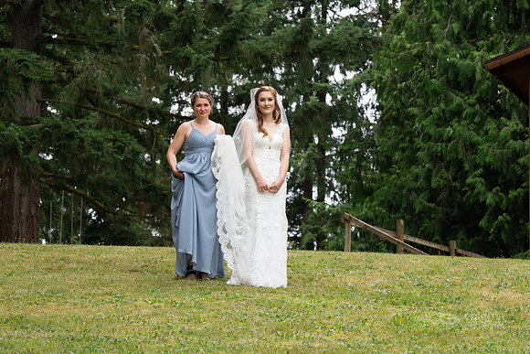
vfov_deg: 10.2
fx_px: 1988
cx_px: 265
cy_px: 177
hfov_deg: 15.2
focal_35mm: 135
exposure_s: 1/250
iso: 800
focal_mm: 135
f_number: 11
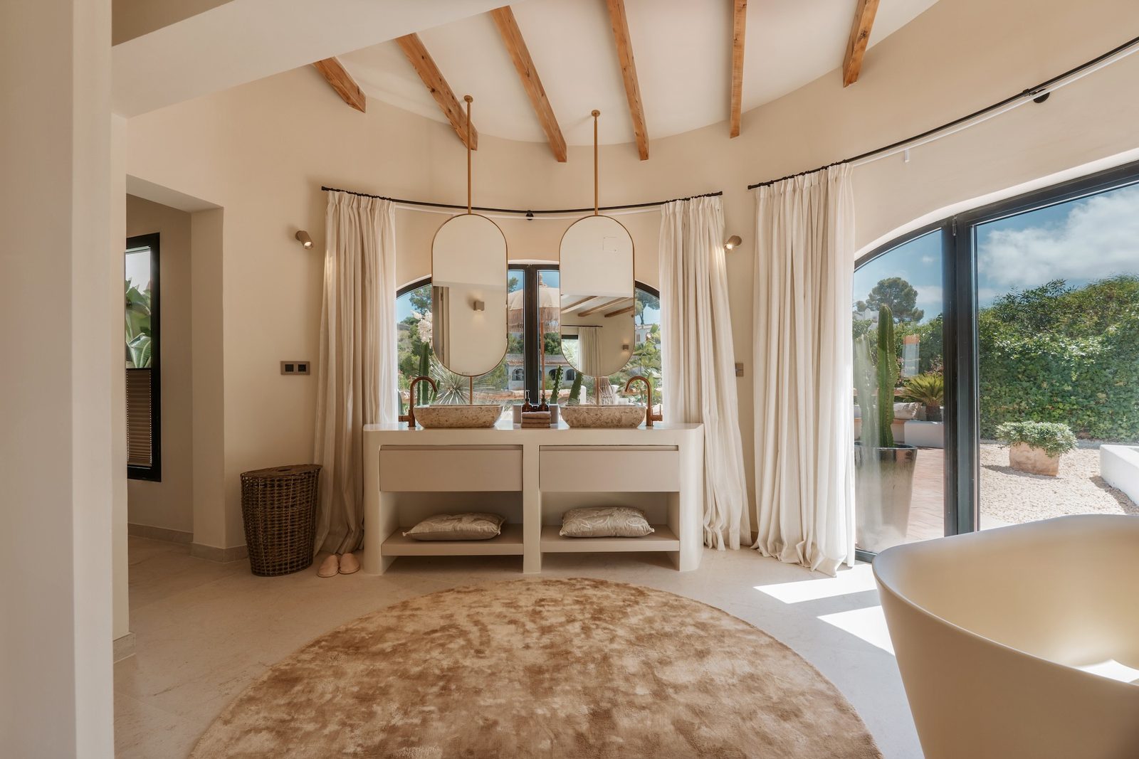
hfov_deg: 95.0
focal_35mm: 16
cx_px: 570
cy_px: 380
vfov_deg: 72.1
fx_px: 522
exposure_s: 1/125
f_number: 10
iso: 80
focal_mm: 16.5
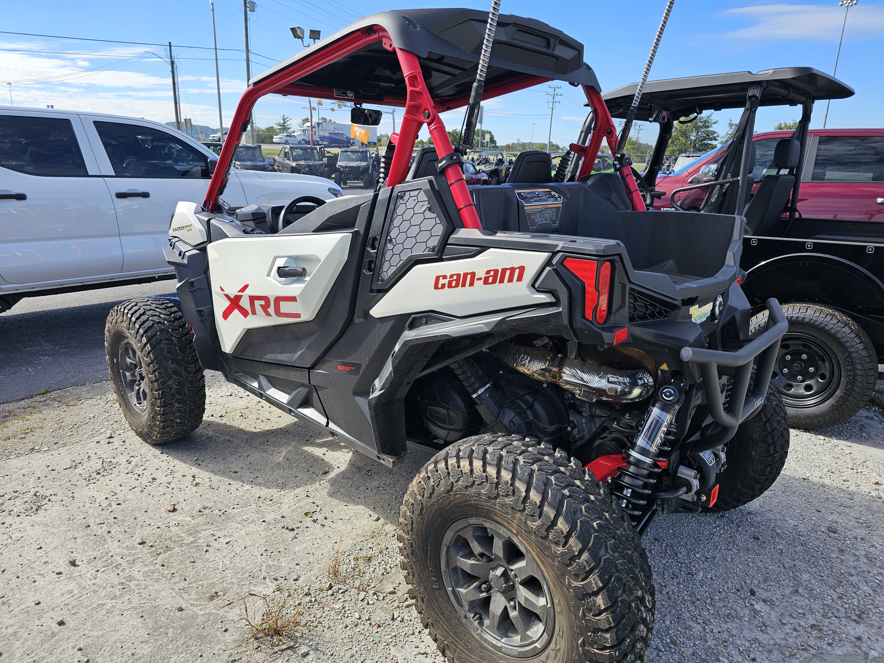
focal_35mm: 23
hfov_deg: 73.9
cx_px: 442
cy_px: 332
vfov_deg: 58.9
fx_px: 587
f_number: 1.7
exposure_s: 1/484
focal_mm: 6.3
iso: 10
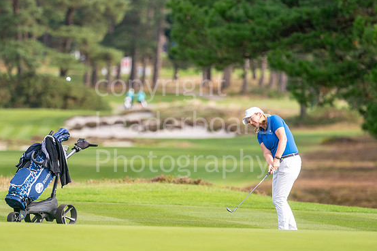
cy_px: 129
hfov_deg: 4.4
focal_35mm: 471
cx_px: 184
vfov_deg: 2.9
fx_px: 4931
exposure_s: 1/2000
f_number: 4
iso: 400
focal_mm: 300
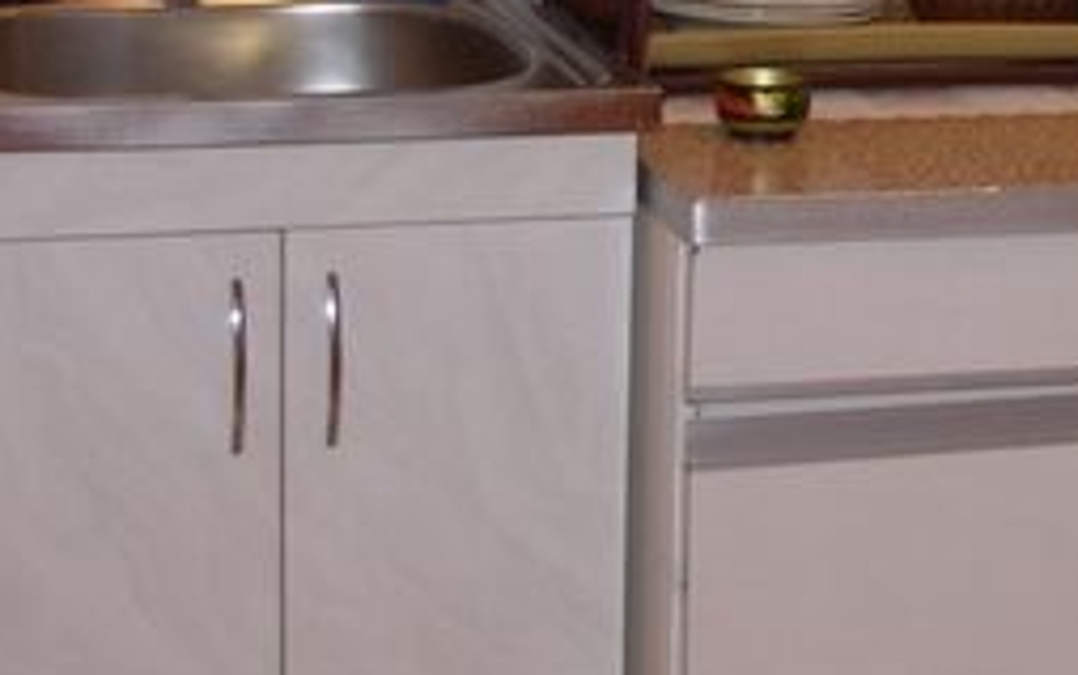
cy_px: 68
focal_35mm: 127
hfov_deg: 15.7
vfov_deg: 10.3
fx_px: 3733
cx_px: 1345
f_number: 2.9
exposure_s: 1/32
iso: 50
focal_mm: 6.3
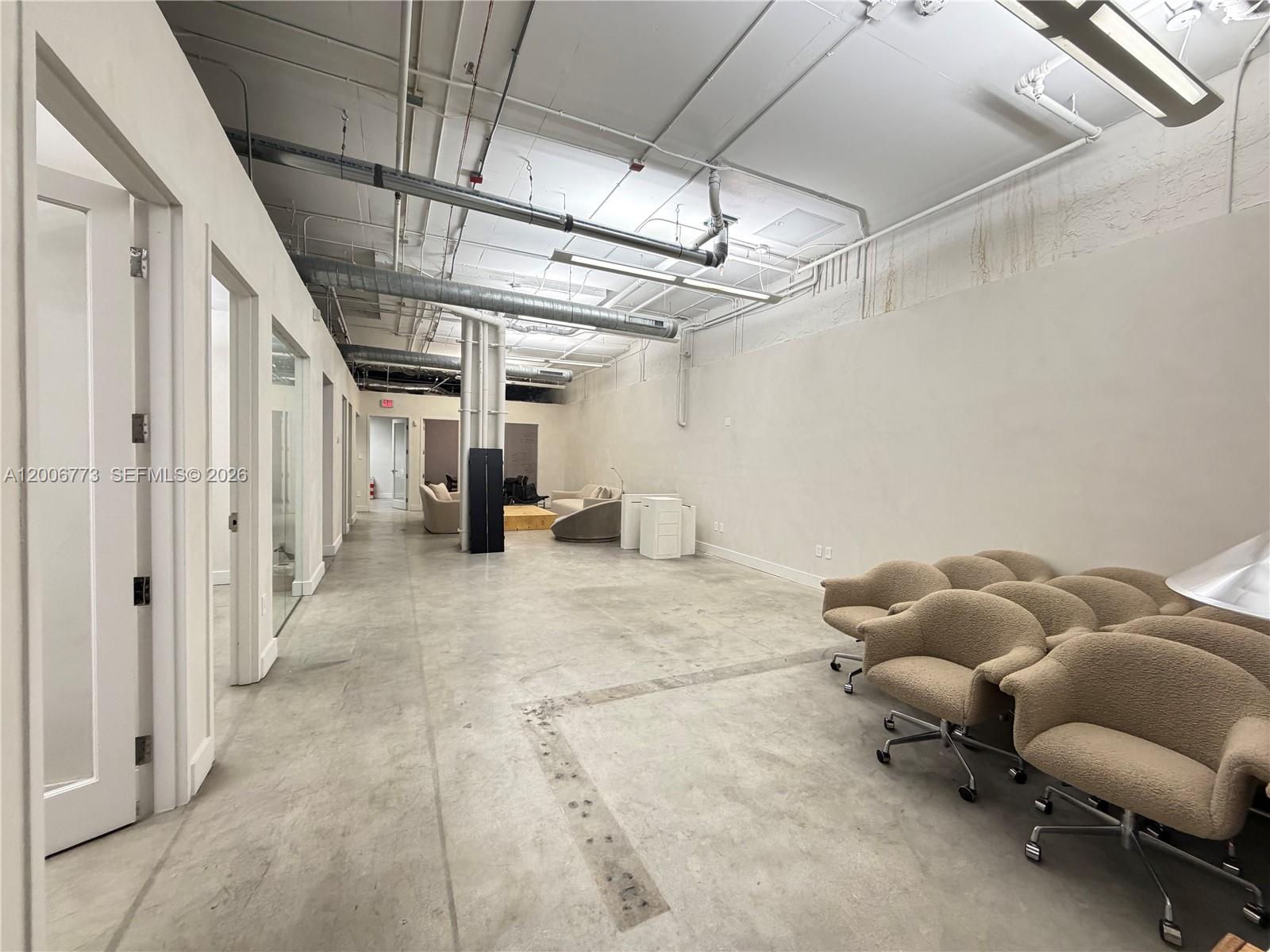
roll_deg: -1.8
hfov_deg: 102.1
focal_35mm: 14
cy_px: 476
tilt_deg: -1.7
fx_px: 514
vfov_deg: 85.7
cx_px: 635
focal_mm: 2.22
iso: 400
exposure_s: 1/60
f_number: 2.2
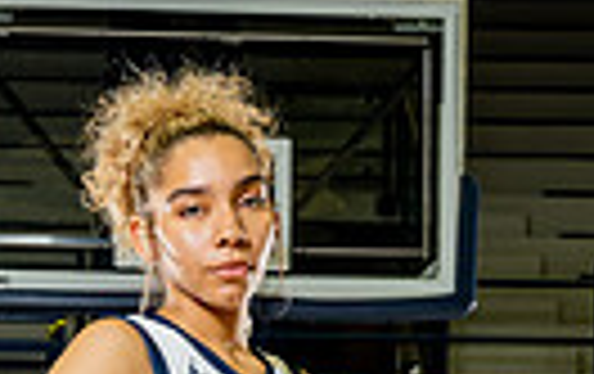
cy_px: 901
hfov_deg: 15.8
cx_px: 198
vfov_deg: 9.0
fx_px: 2141
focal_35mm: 132
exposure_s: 1/250
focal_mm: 38
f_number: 7.1
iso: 640
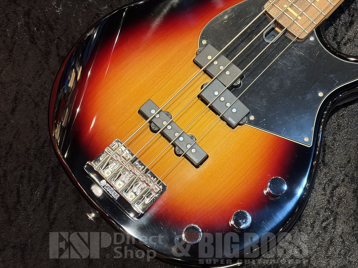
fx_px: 538
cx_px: 179
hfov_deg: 36.8
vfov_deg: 28.0
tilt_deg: -73.8
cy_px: 134
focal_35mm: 52
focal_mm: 5.96
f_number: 1.6
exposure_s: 1/40
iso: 100
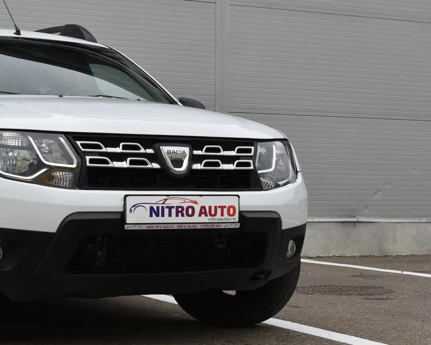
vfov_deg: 18.5
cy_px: 142
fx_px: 1059
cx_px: 79
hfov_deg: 22.7
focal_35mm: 83
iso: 140
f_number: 8
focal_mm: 34
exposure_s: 1/250
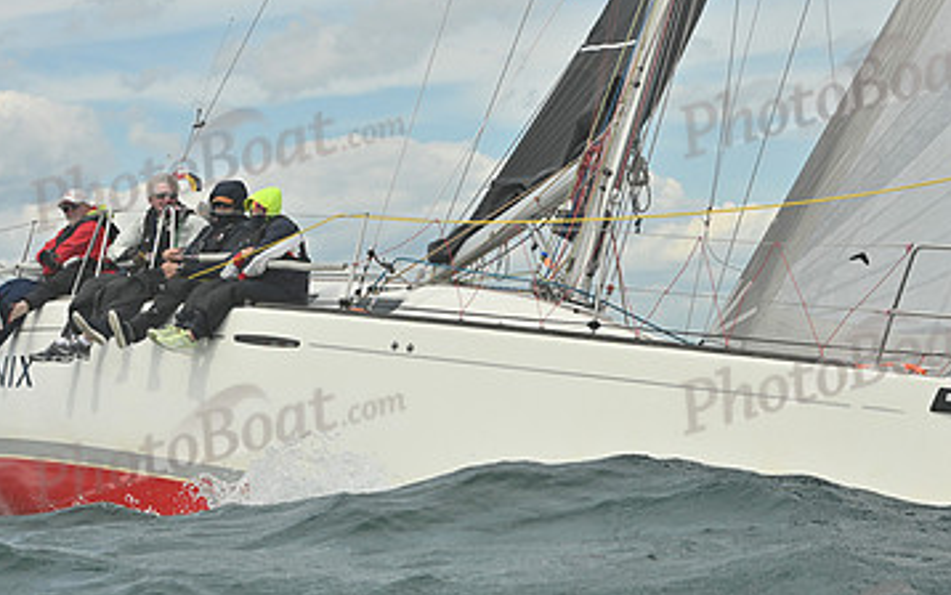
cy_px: 264
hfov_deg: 16.8
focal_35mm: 124
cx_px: 545
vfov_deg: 10.6
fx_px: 3215
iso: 320
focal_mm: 75
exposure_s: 1/1250
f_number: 11
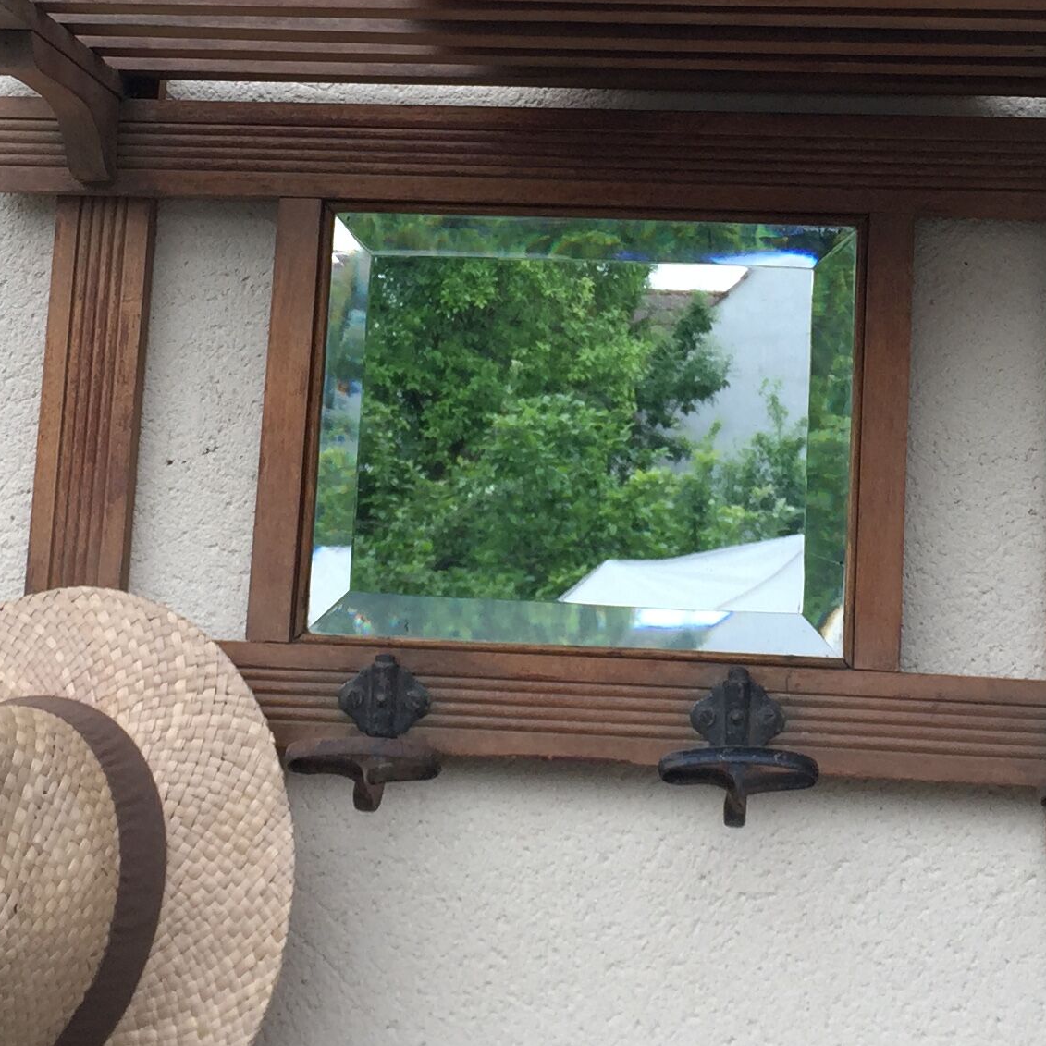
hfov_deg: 23.4
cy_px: 205
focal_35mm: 74
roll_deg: -2.2
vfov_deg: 23.0
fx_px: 2530
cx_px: 537
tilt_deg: +9.4
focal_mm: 4.15
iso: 32
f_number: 2.2
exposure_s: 1/302
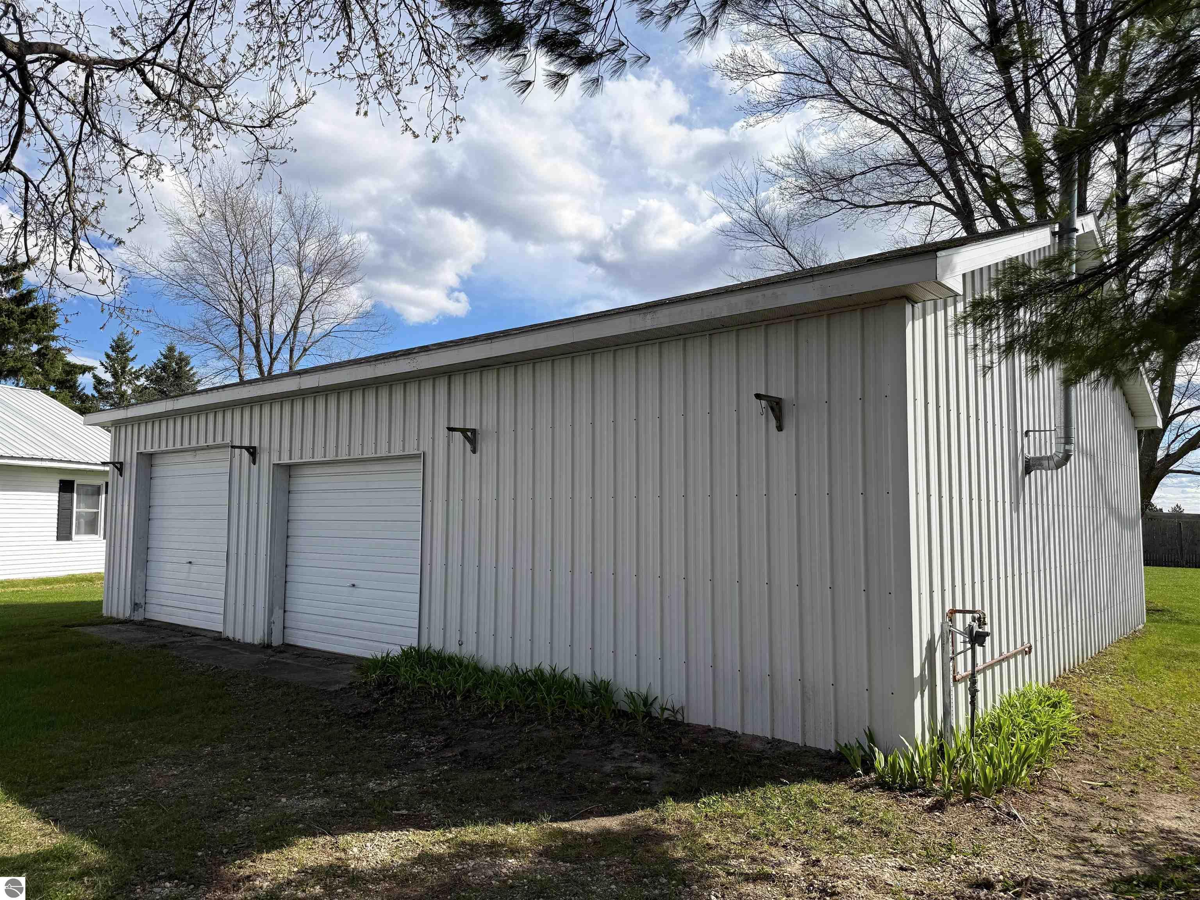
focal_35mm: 24
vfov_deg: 56.8
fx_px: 832
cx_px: 600
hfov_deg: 71.6
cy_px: 450
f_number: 1.78
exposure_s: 1/5319
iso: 80
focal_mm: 6.76
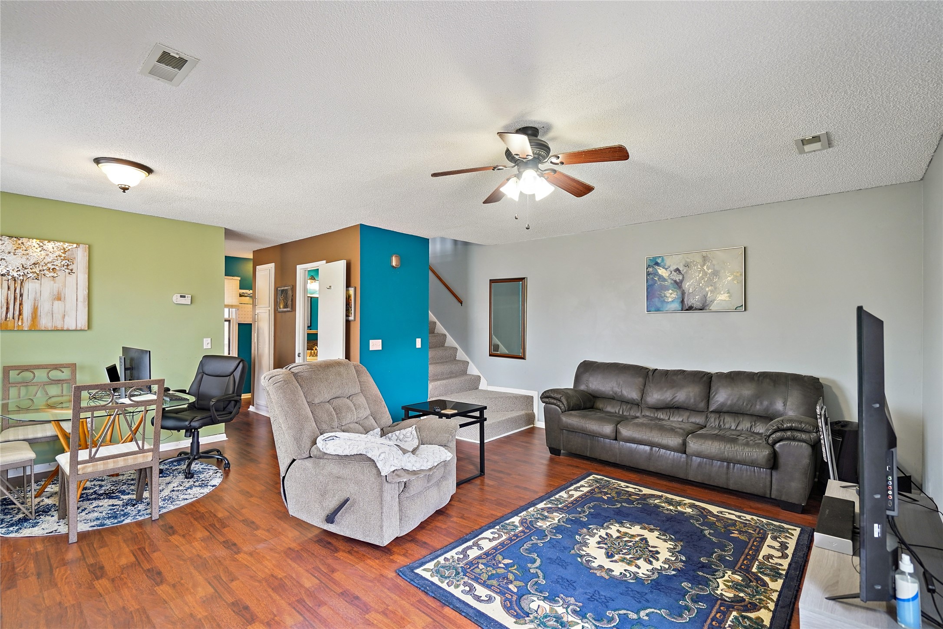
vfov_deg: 73.7
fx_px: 419
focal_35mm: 16
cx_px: 472
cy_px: 314
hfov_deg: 96.7
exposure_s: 1/20
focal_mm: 16
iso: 400
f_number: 4
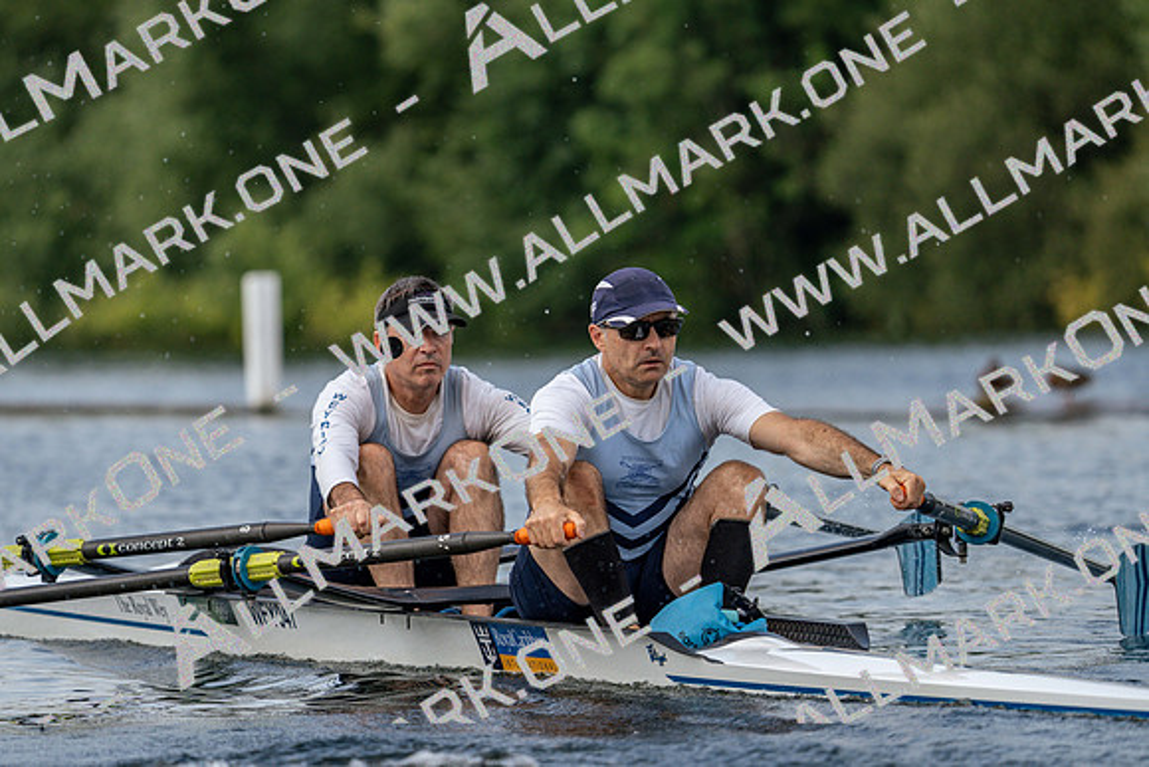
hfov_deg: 6.0
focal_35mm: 341
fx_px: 10886
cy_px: 384
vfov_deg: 4.0
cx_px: 574
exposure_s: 1/1600
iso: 400
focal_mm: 341
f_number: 6.3
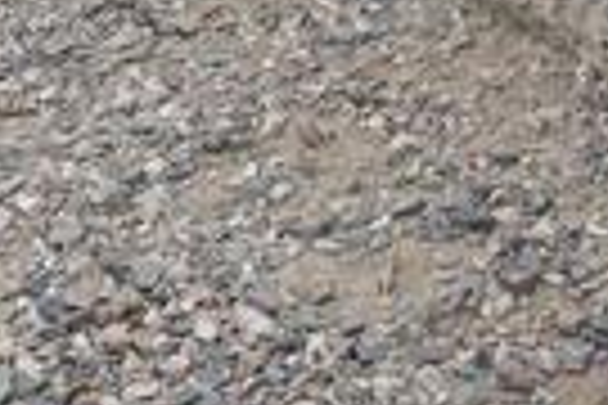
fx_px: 2702
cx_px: 896
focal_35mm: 160
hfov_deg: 12.3
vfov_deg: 7.9
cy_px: -596
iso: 1600
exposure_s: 1/1600
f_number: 10
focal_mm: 18
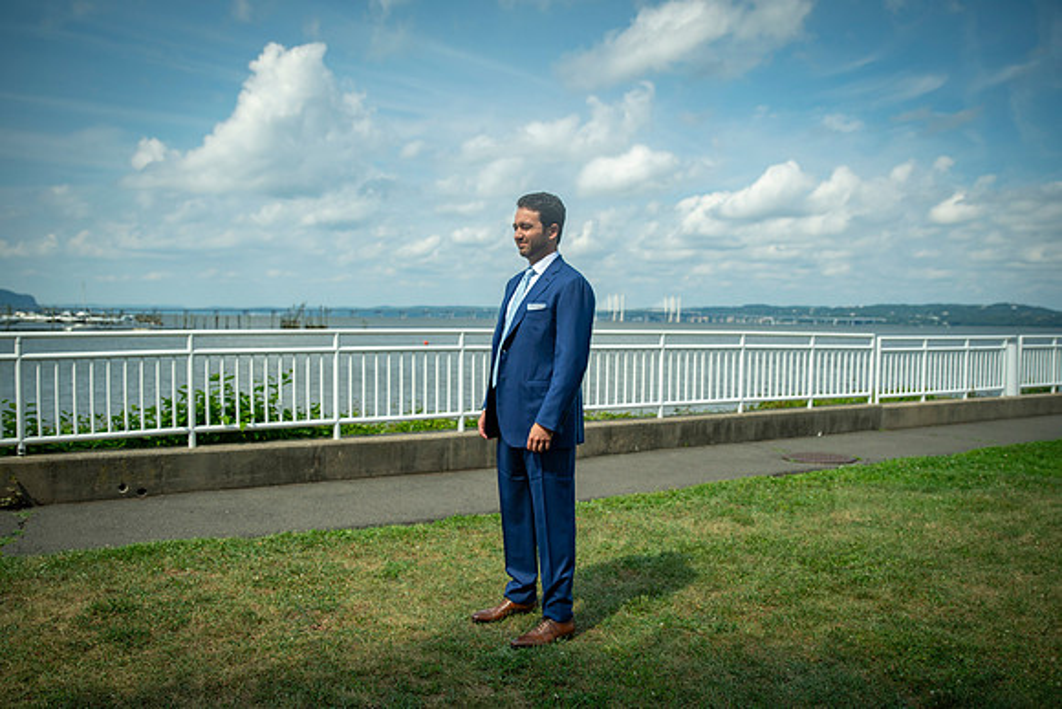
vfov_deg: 46.2
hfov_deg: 65.2
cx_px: 534
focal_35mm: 28
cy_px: 353
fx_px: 830
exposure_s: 1/6400
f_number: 2.8
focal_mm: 26
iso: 200
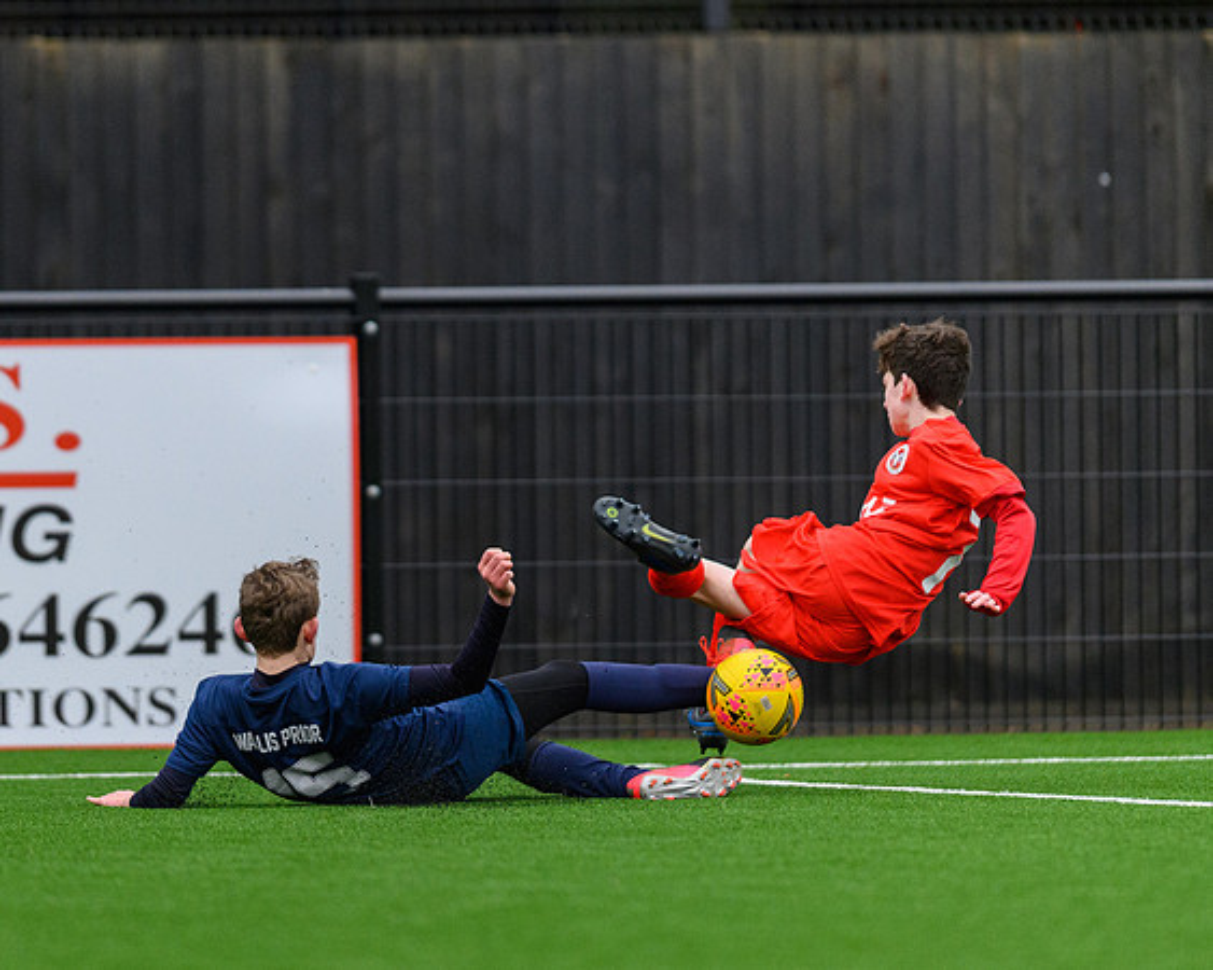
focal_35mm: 601
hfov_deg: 3.2
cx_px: 459
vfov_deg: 2.6
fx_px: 21562
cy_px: 541
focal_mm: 400
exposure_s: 1/2000
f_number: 2.8
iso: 2800
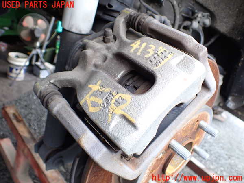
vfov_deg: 46.8
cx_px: 122
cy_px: 92
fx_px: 211
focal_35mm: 30
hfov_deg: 60.0
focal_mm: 5.4
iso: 250
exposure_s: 1/125
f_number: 2.3
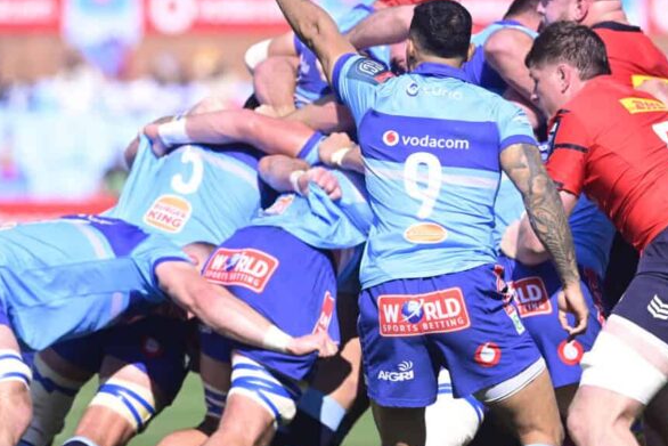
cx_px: 483
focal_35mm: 699
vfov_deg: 2.0
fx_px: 12973
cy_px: 287
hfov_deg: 2.9
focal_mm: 400
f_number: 6.3
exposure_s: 1/2500
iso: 800
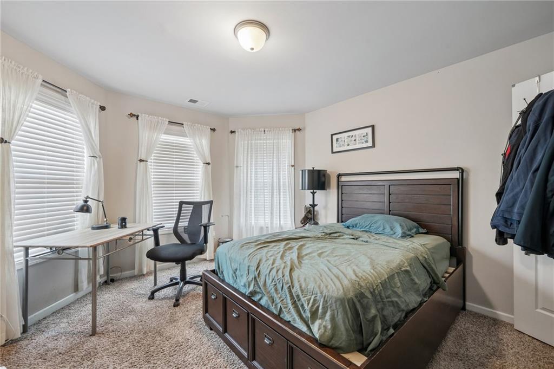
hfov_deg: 104.3
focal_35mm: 14
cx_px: 277
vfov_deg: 81.1
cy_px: 184
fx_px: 215
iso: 400
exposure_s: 1/4
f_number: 8
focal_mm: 14
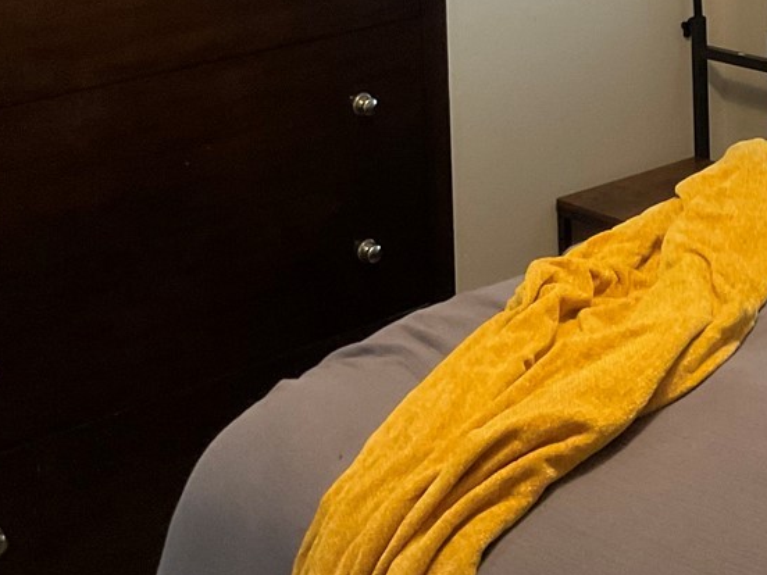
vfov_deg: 16.7
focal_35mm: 84
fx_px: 1861
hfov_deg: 22.4
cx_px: 759
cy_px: -140
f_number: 1.8
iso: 200
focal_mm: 3
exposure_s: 1/40
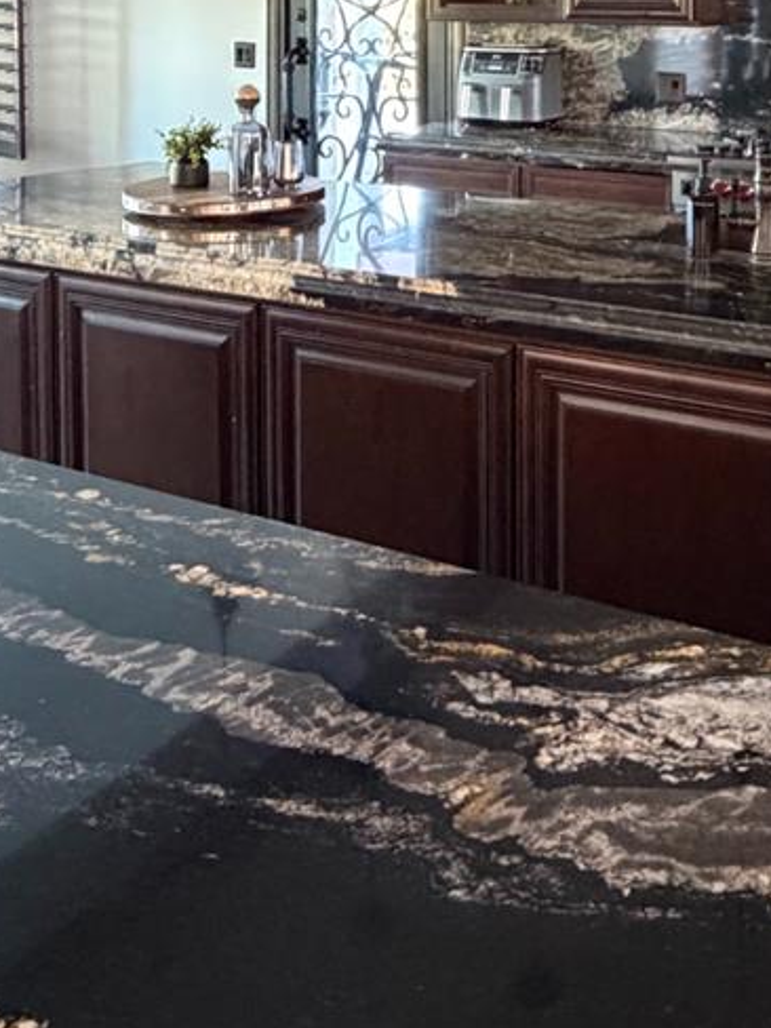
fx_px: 1277
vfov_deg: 39.7
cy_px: 52
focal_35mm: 43
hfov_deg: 33.0
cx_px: 566
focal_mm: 2.22
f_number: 2.2
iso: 1000
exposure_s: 1/60
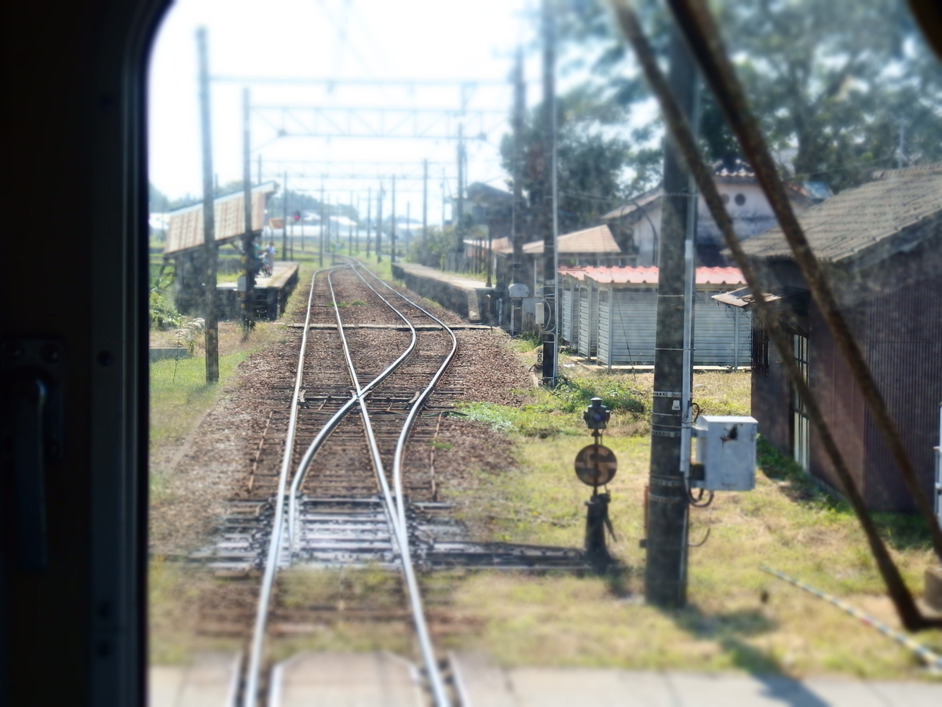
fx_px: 2204
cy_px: 354
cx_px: 471
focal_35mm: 81
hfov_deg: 24.1
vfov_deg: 18.2
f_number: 4
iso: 100
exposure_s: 1/640
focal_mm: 14.4
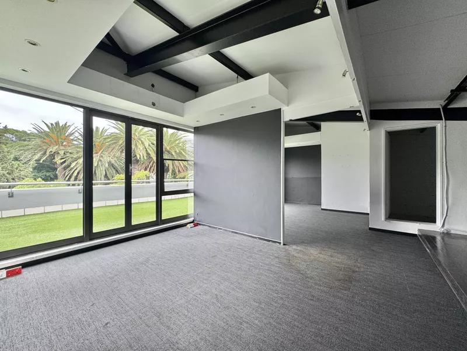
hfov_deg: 102.1
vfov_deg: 85.7
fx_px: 189
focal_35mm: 14
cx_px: 234
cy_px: 176
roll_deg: -0.7
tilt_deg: +0.0
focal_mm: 2.22
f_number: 2.2
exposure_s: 1/99
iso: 125
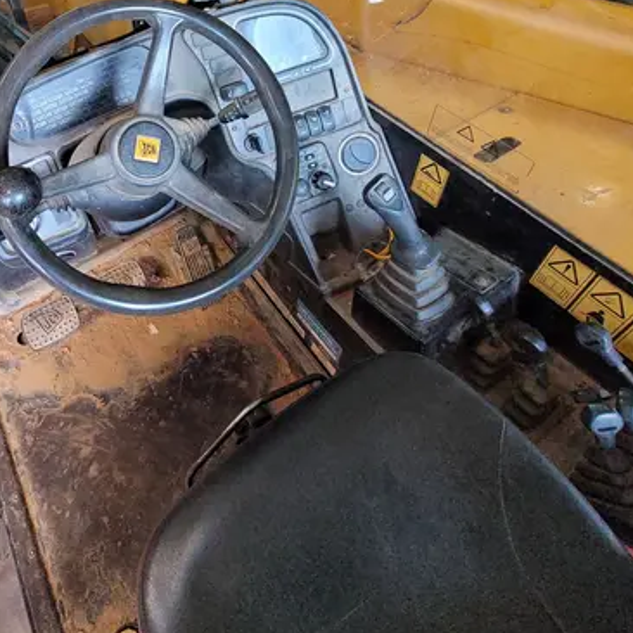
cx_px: 171
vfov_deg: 61.0
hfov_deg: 63.9
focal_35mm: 23
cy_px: 115
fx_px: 476
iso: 200
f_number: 2.2
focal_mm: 1.74
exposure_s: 1/60
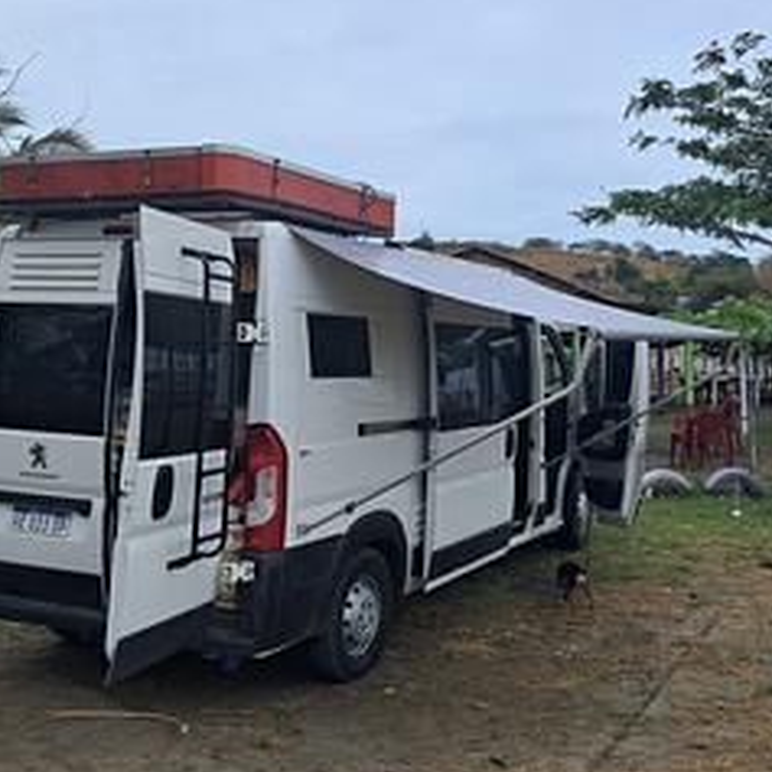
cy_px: 342
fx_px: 1085
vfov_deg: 39.1
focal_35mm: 43
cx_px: 480
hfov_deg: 38.9
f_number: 1.8
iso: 50
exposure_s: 1/1020
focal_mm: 4
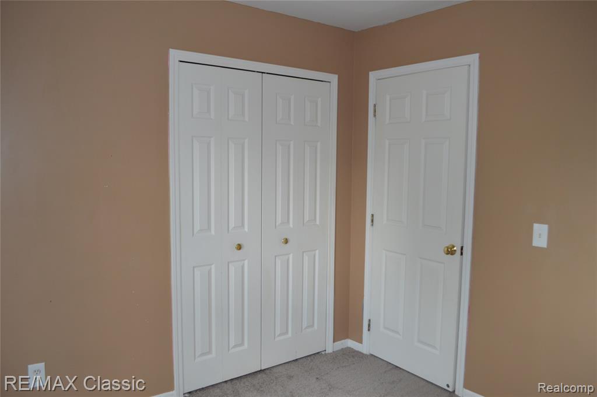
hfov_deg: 67.4
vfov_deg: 47.8
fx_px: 447
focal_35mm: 27
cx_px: 298
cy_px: 198
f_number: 4
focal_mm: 18
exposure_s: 1/60
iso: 400
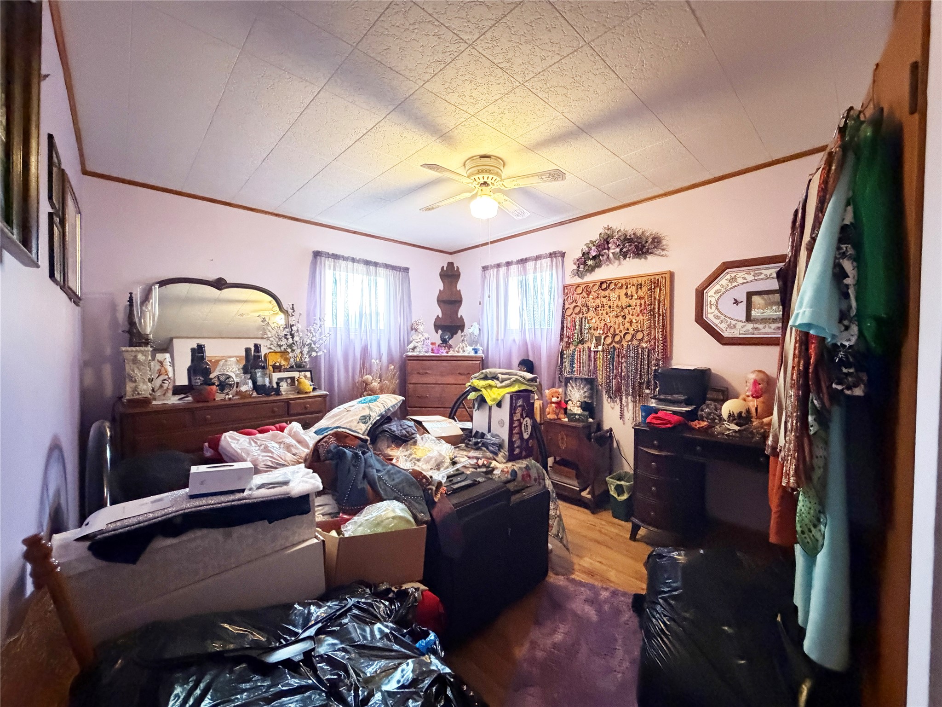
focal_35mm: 14
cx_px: 471
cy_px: 354
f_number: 2.2
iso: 1000
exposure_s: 1/60
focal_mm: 2.22
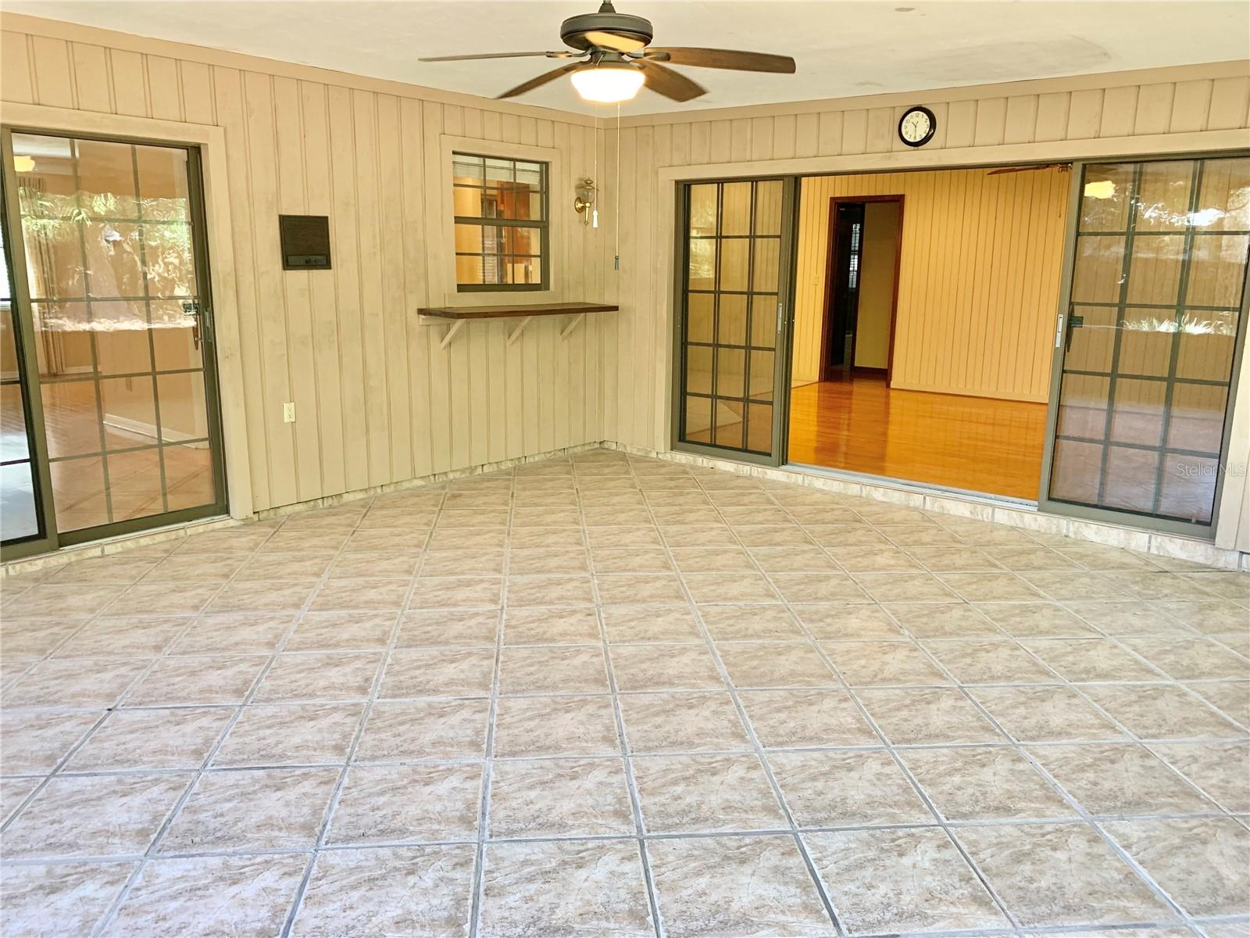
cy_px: 469
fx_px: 939
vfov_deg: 53.1
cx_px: 625
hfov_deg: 67.3
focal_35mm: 26
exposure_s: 1/74
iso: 100
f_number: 1.8
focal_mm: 4.25
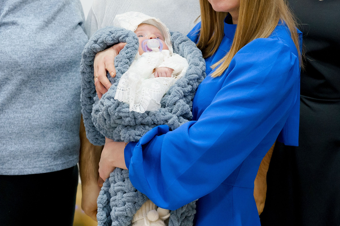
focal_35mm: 113
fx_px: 1067
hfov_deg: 18.1
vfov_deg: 12.0
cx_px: 187
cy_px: 30
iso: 3200
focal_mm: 61
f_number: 4.5
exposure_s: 1/160
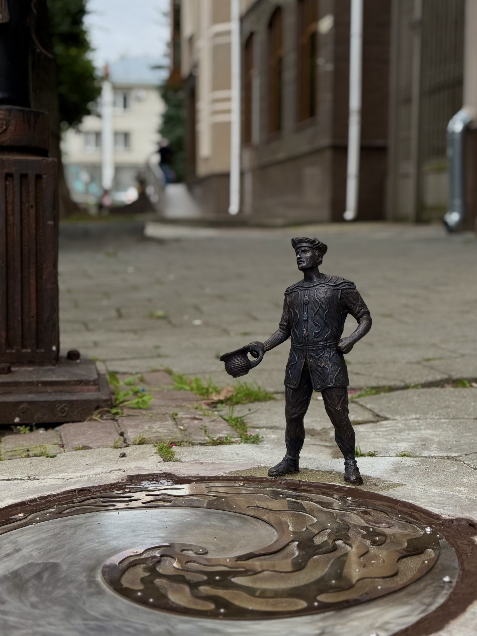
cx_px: 238
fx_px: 882
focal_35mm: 48
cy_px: 318
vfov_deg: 39.7
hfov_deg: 30.3
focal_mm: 6.76
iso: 64
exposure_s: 1/1980
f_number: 1.78
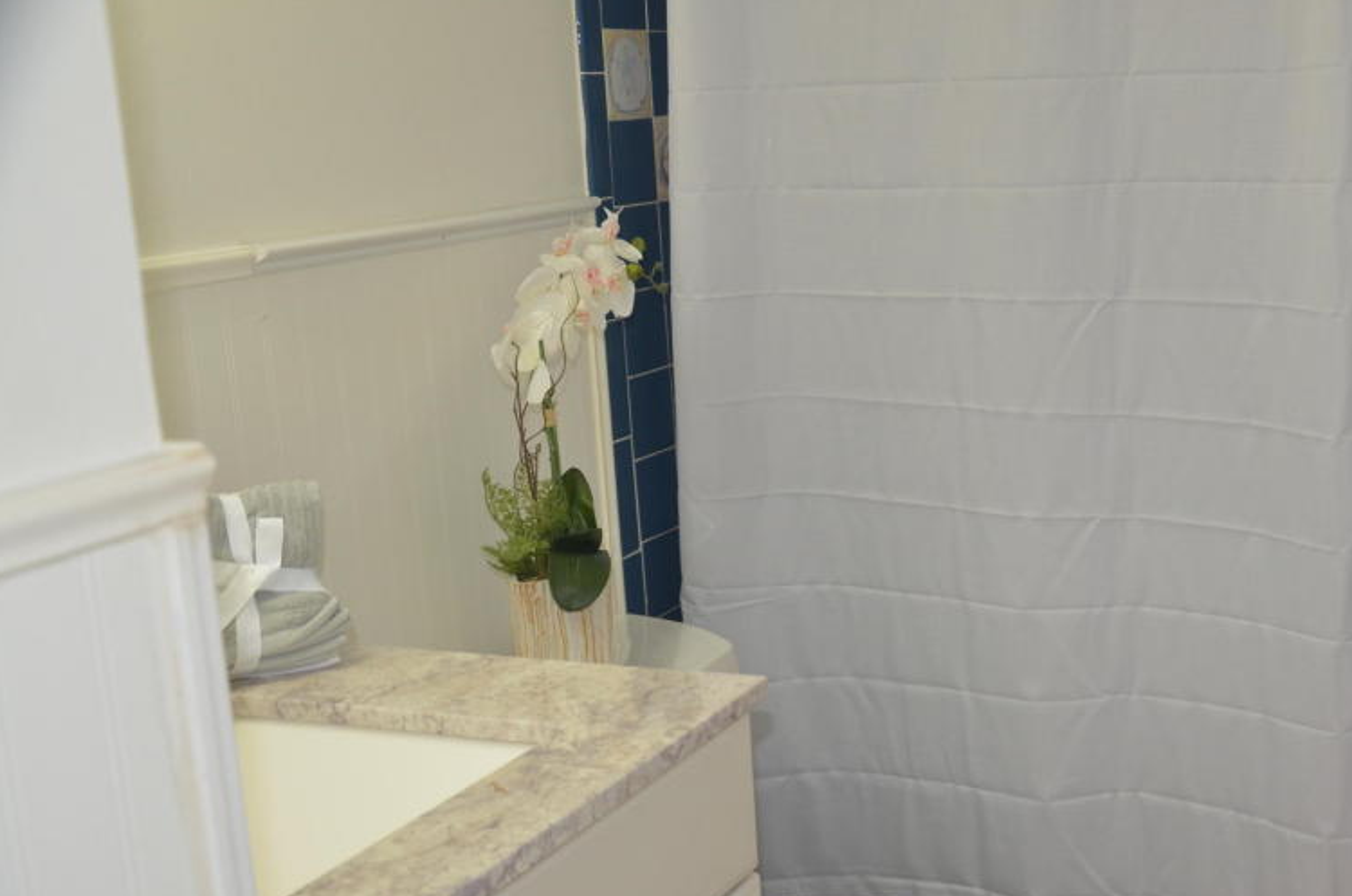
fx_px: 1912
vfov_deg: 26.3
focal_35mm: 51
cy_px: 514
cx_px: 1034
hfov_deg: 37.9
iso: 560
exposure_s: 1/60
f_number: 3.8
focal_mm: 22
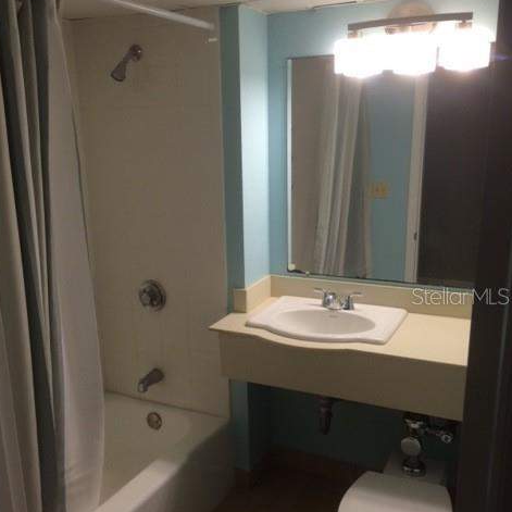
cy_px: 296
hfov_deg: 46.0
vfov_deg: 45.9
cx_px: 253
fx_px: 602
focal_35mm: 36
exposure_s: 1/40
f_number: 2.2
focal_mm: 4.12
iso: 40
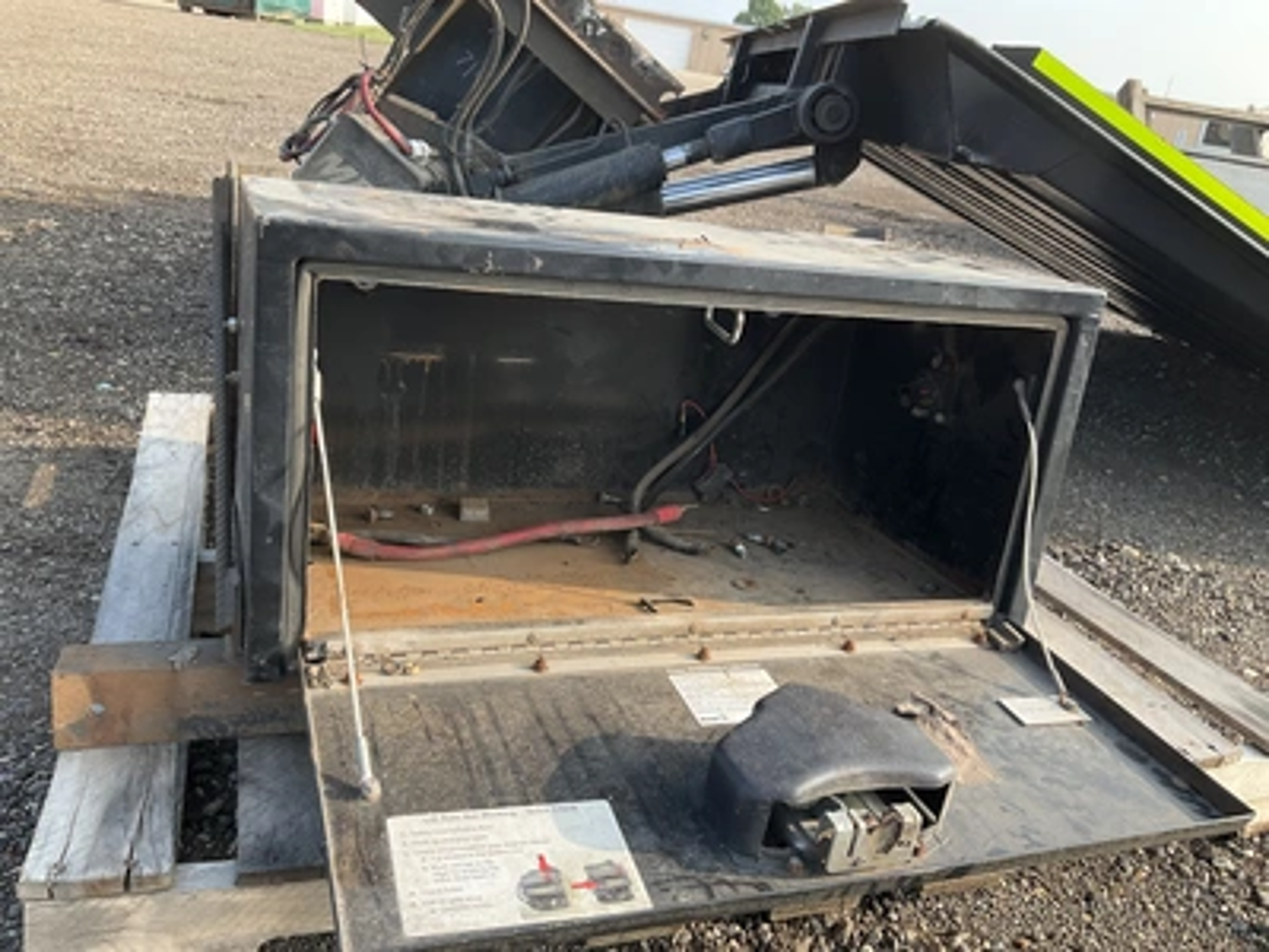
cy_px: 476
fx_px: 1063
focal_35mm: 29
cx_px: 634
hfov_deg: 61.7
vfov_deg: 48.2
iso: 25
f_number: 1.8
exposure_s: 1/342
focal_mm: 3
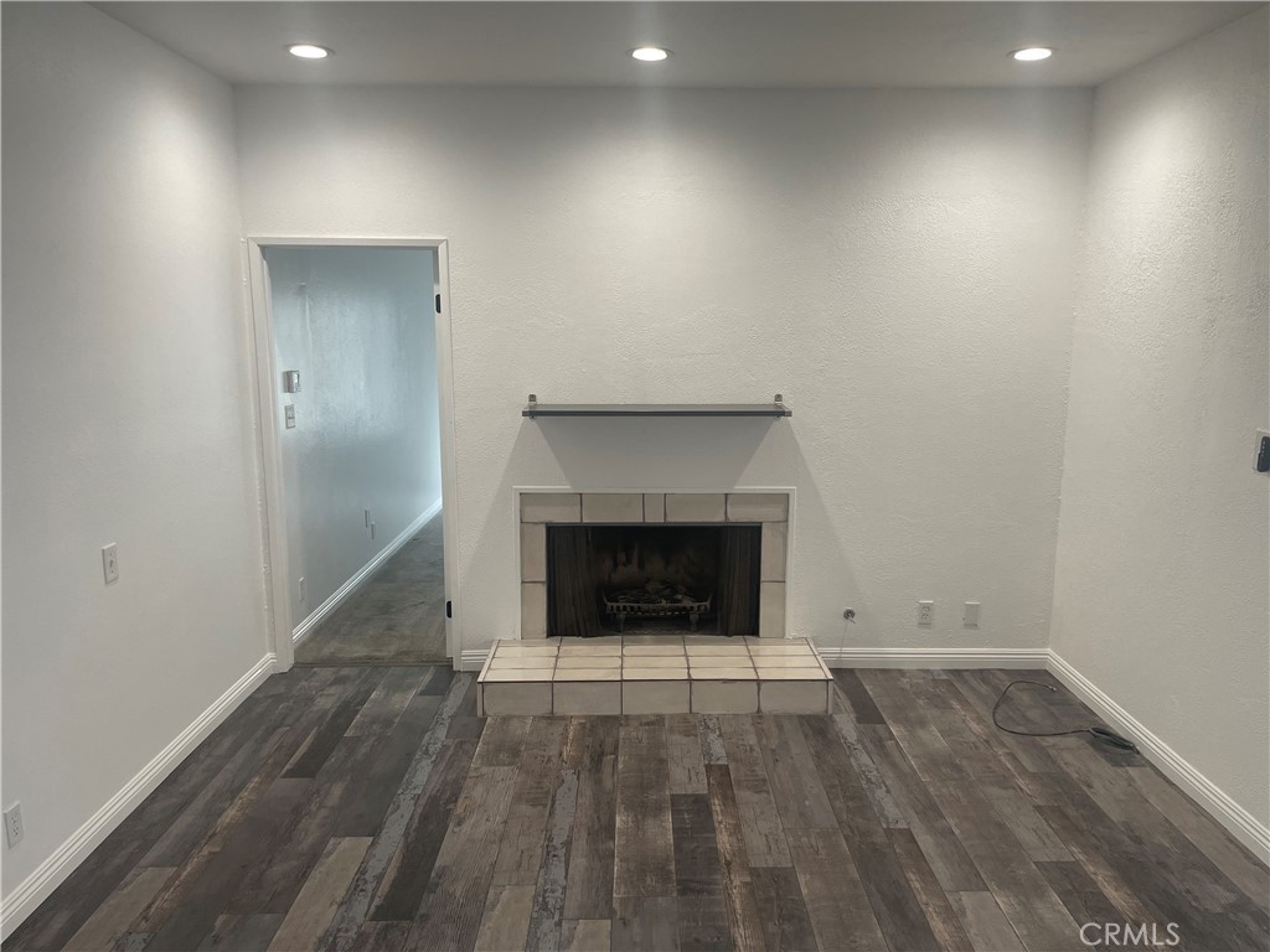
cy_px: 476
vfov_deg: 53.1
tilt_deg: -10.1
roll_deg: +0.1
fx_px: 954
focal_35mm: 26
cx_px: 635
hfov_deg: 67.3
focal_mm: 4.2
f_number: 1.6
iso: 125
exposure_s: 1/120
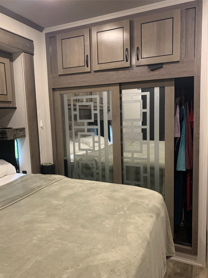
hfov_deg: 53.1
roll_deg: +0.8
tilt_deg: -7.1
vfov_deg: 67.3
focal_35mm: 26
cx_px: 104
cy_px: 139
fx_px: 208
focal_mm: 4.25
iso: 400
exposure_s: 1/46
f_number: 1.8
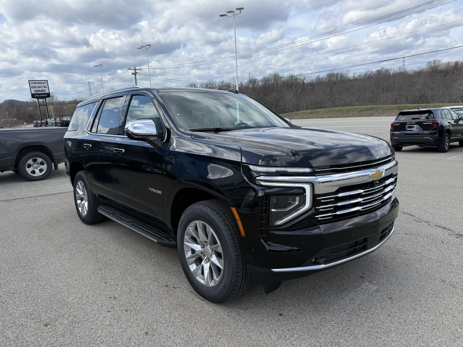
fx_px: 321
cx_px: 232
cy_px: 174
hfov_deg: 71.6
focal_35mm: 24
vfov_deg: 56.8
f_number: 1.78
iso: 80
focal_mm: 6.76
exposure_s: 1/3145
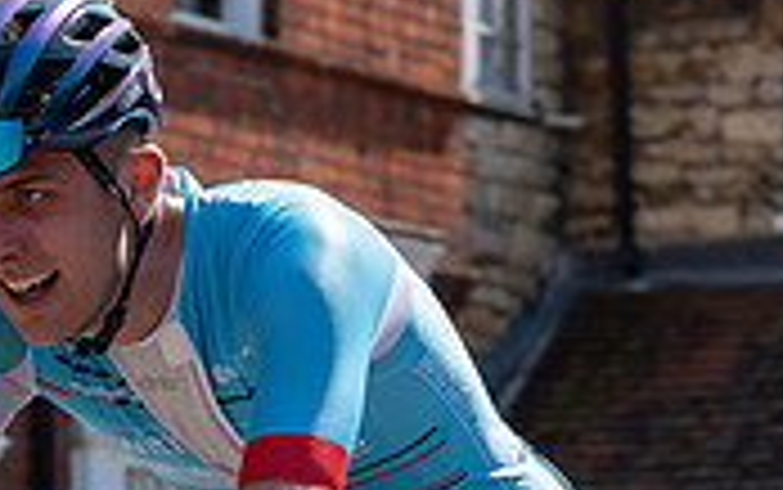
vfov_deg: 5.2
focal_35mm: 255
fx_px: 5445
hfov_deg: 8.2
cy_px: 371
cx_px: -76
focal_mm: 75
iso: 160
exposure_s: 1/800
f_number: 5
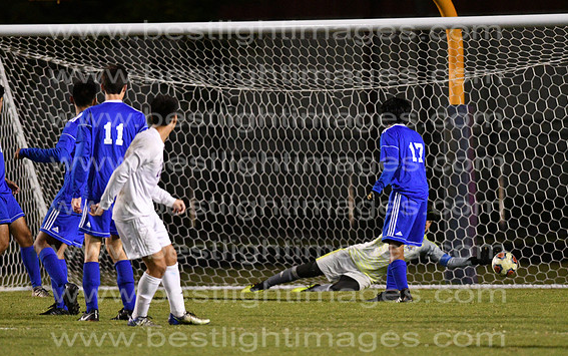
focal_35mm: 469
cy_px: 186
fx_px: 7264
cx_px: 278
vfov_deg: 2.8
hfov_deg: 4.5
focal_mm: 300
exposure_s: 1/640
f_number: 3.5
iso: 10000
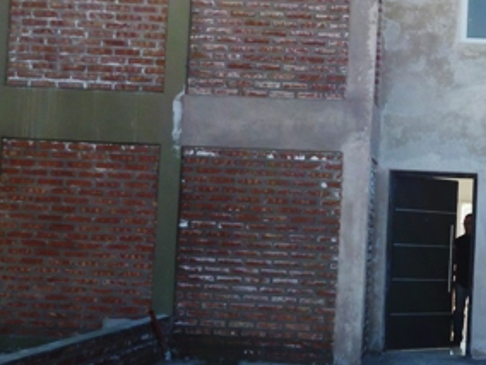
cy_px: 200
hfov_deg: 29.2
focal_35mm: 63
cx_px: 459
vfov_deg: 23.3
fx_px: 885
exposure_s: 1/400
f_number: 3.1
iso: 100
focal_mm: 5
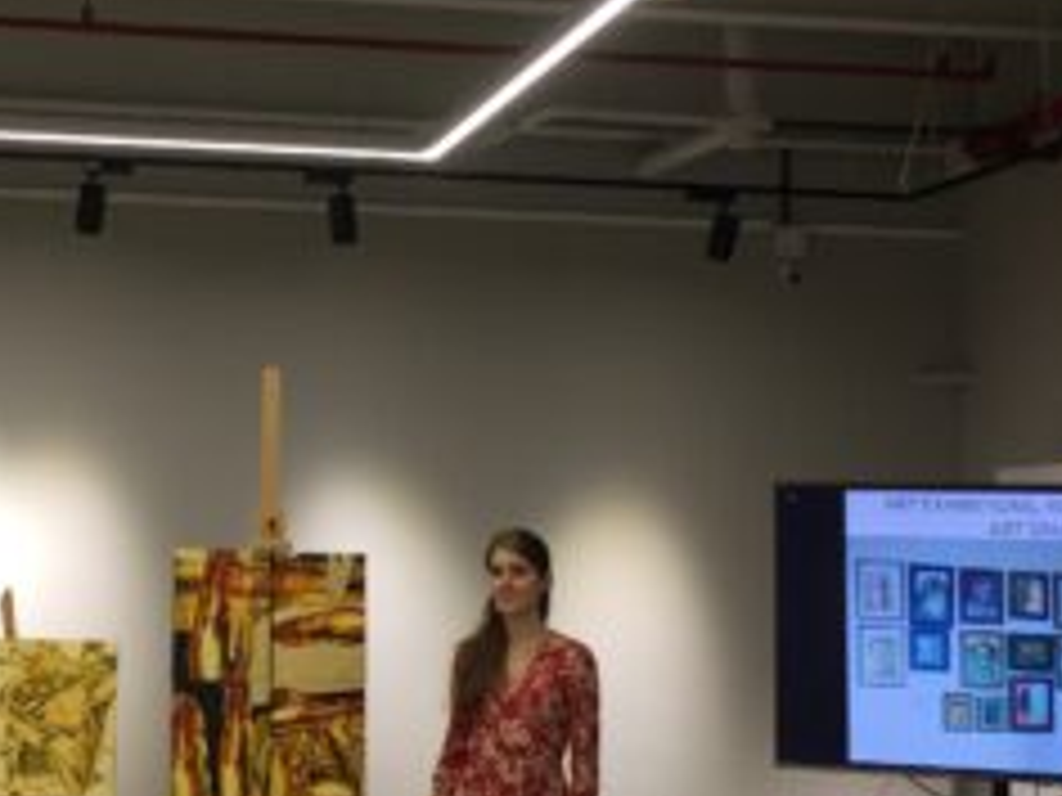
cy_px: 364
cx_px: 261
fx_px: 1933
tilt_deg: +5.8
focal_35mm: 63
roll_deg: -2.4
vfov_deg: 23.3
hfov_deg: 30.2
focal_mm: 4.15
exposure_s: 1/100
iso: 40
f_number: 2.2
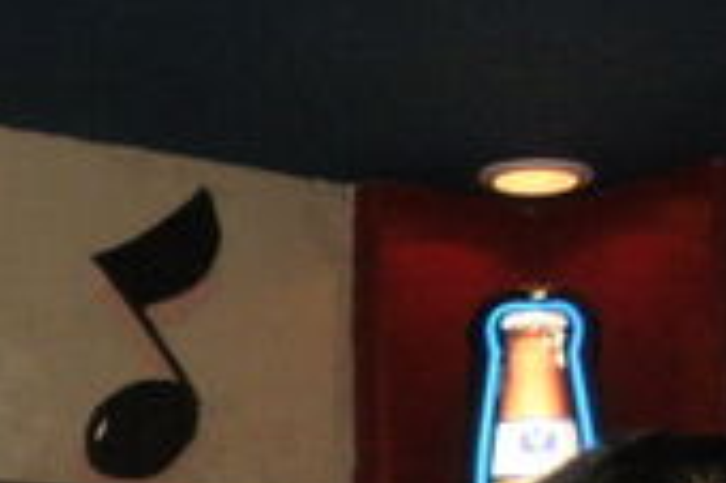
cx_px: -286
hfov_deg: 13.9
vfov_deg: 9.0
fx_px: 2841
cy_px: 1022
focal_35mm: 141
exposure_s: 1/30
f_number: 3.5
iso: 200
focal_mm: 6.3
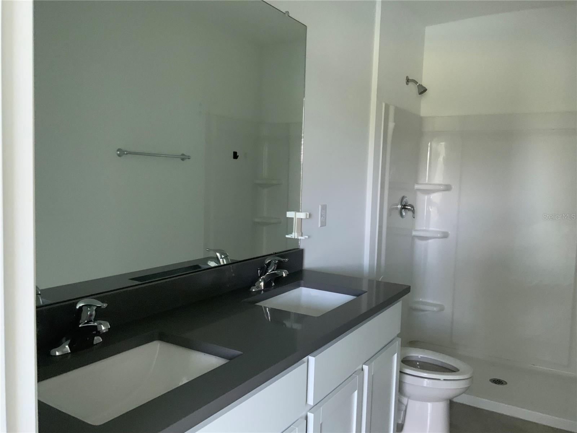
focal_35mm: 29
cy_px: 216
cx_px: 288
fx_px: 483
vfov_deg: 48.2
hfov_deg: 61.7
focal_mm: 3
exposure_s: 1/60
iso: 200
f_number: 1.8
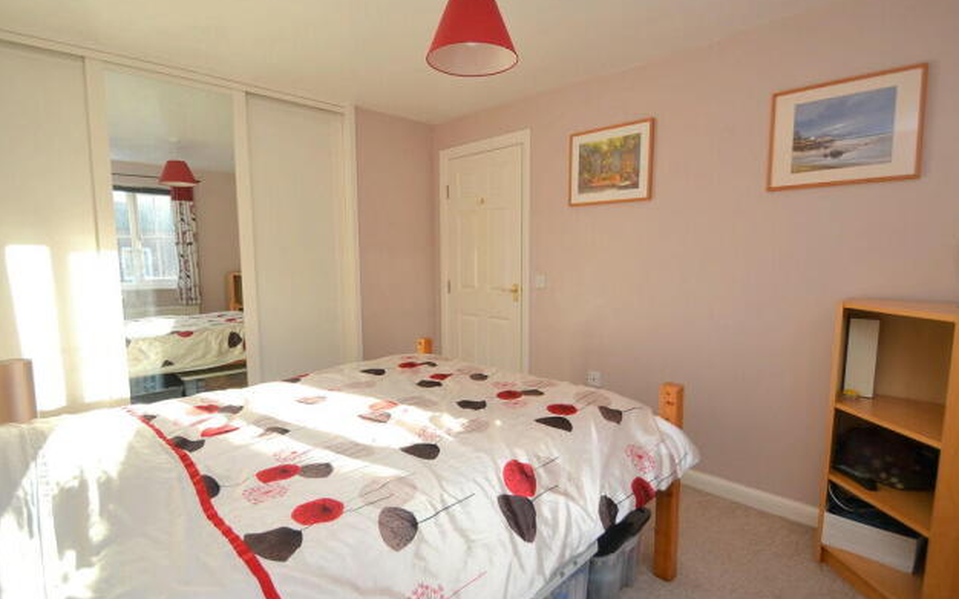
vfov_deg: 71.2
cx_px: 474
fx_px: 418
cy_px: 300
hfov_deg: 97.8
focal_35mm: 16
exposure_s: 1/60
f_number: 4
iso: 110
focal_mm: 10
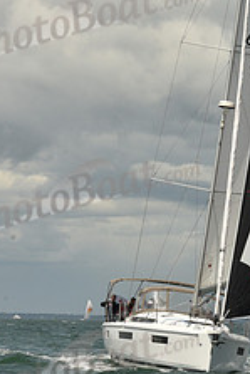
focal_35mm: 312
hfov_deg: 4.4
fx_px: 3245
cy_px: 84
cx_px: 288
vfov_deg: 6.6
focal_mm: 120
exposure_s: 1/800
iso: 320
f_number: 13
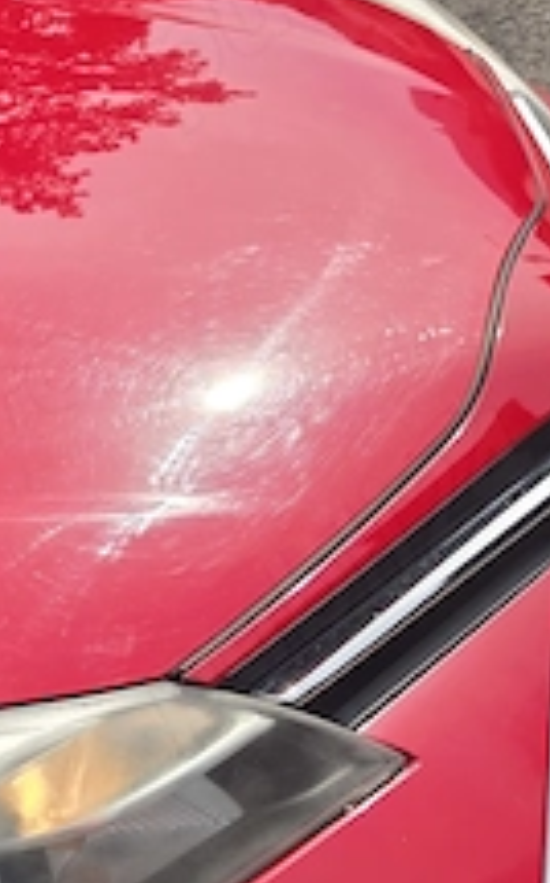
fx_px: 1634
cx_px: -460
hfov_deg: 16.0
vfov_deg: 30.0
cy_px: 575
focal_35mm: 68
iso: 64
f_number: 1.4
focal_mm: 6.5
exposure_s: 1/4887
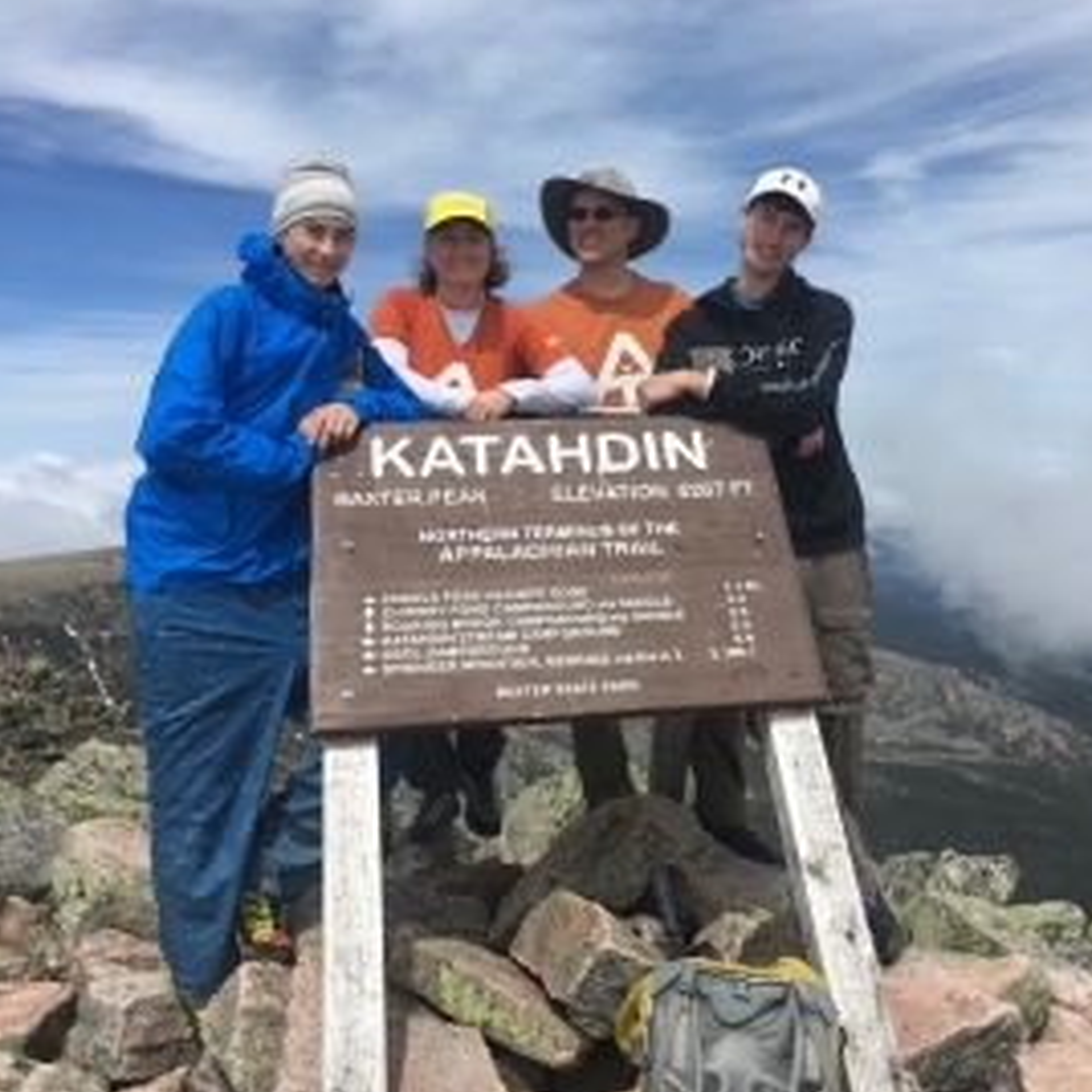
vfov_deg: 47.2
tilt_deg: -2.8
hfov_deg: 47.0
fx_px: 1249
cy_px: 542
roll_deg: +1.2
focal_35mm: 35
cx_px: 644
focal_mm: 4.15
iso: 25
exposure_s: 1/2564
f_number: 2.2
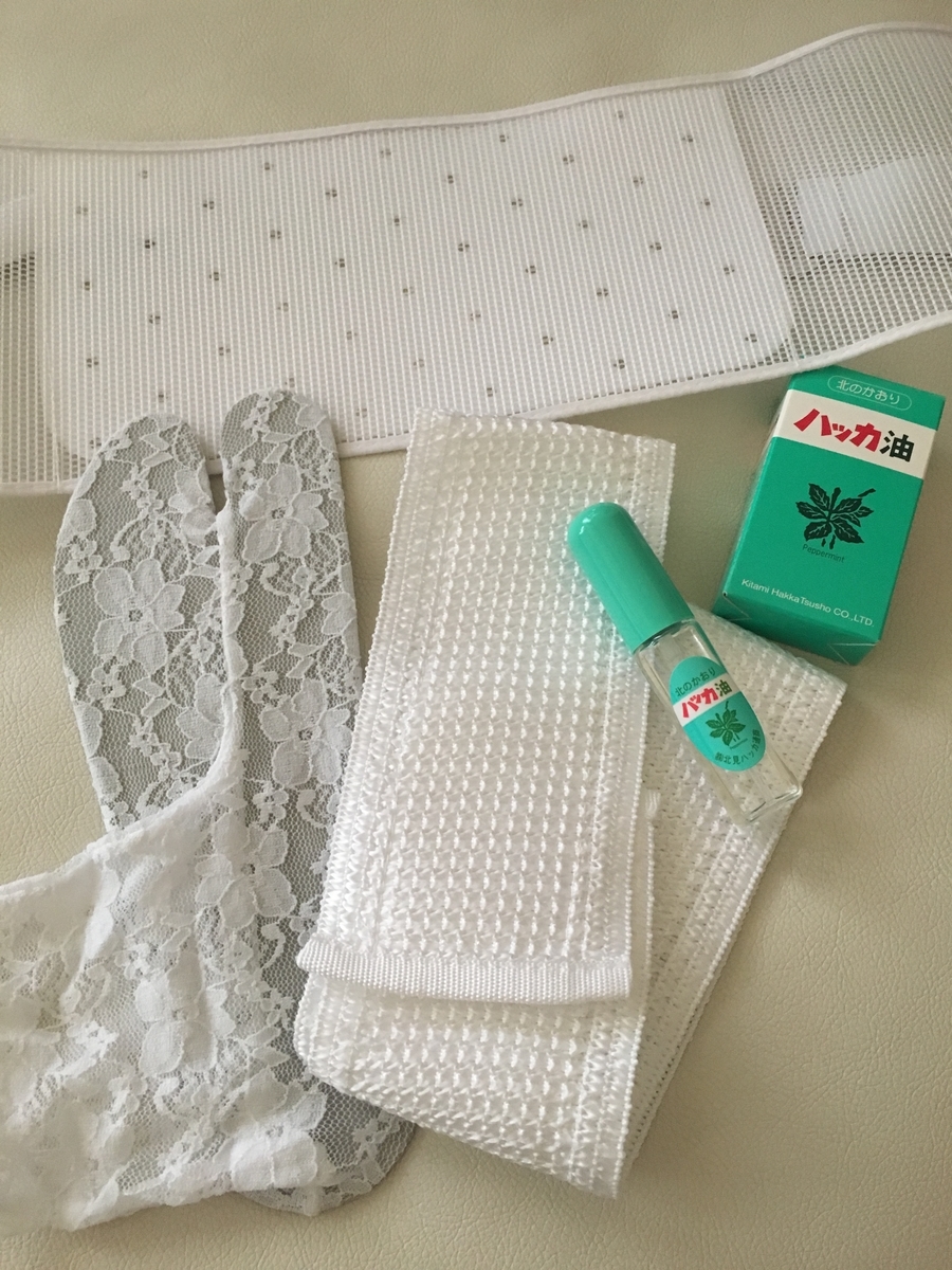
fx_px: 1063
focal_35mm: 29
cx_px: 476
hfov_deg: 48.2
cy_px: 635
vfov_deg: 61.7
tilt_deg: -72.6
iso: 160
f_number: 2.2
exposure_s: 1/30
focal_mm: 4.15
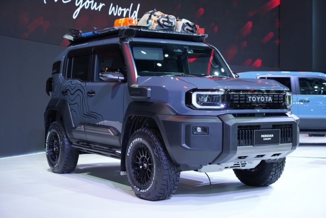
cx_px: 163
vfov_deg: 25.5
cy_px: 109
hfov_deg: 37.5
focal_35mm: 53
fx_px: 480
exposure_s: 1/125
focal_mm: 53
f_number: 4
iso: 1000
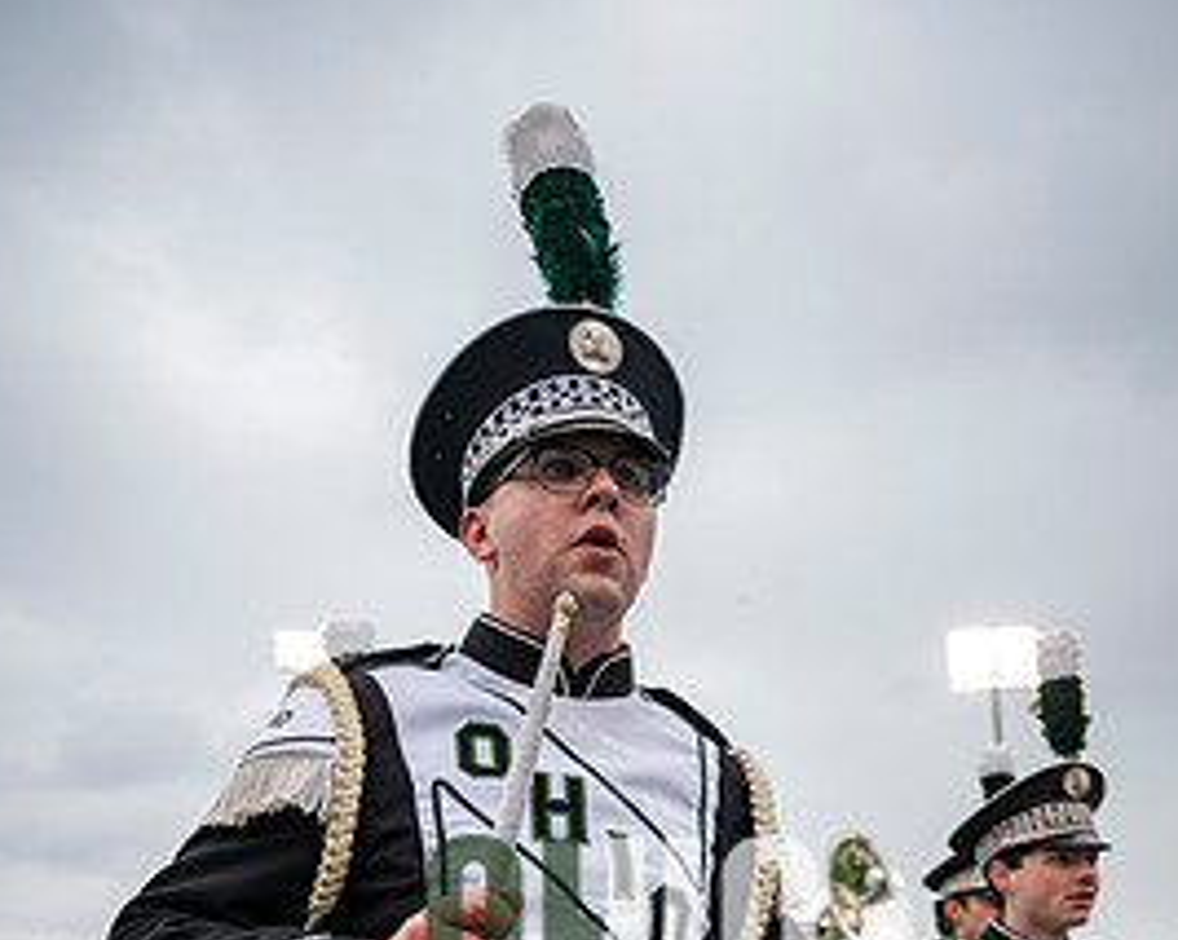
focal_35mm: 38
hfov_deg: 48.0
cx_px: 622
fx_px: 1323
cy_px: 958
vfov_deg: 35.1
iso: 100
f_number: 2.8
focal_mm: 24
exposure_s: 1/500
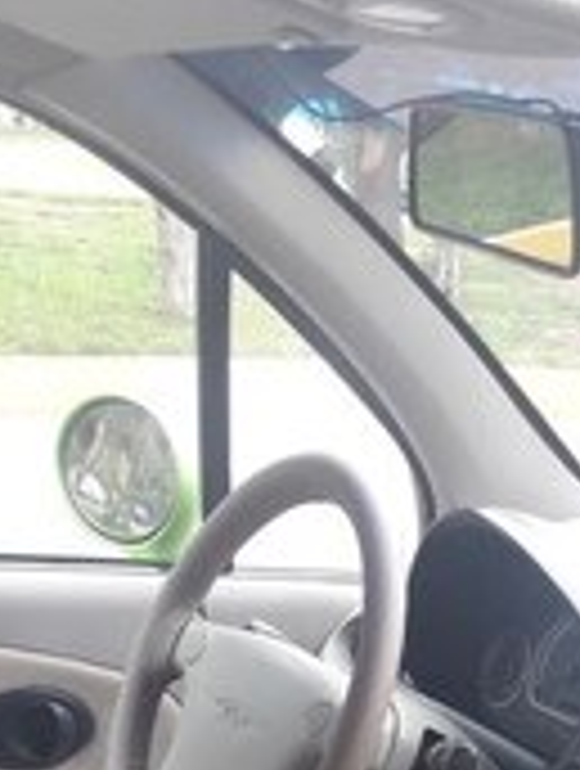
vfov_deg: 21.0
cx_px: 441
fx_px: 1803
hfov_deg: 18.2
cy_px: 1103
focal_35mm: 81
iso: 50
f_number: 1.9
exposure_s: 1/50
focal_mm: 3.7
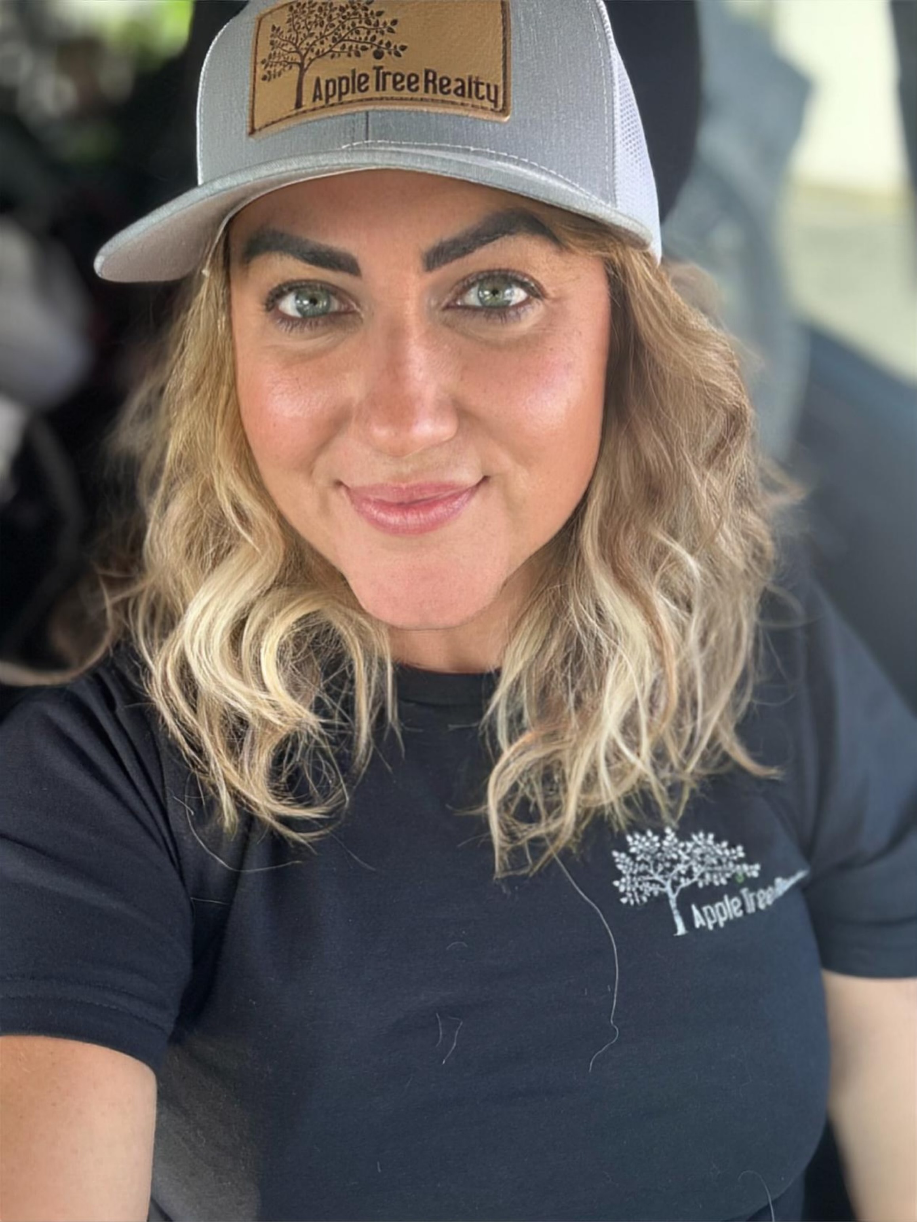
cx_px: 458
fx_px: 1060
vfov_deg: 60.0
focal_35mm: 30
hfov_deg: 46.8
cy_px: 611
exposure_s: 1/121
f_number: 1.9
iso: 32
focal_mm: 2.69
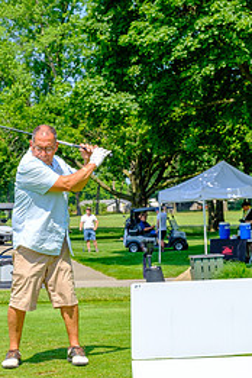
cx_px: 36
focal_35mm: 93
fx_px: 976
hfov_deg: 14.6
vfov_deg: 21.9
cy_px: 235
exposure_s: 1/320
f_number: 8
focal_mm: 35.8
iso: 200
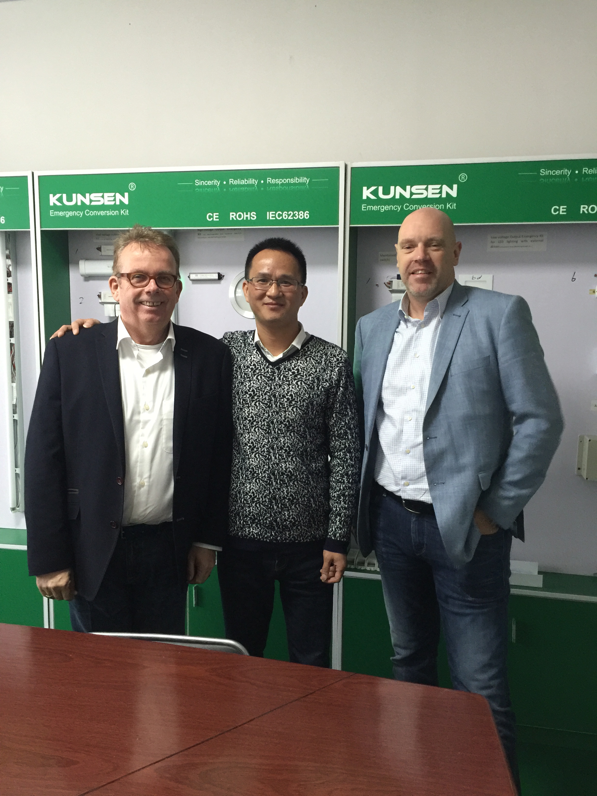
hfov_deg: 48.2
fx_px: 667
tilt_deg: -5.4
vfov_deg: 61.7
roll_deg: -0.2
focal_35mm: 29
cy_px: 398
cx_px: 298
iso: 125
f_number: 2.2
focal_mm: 4.15
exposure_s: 1/17
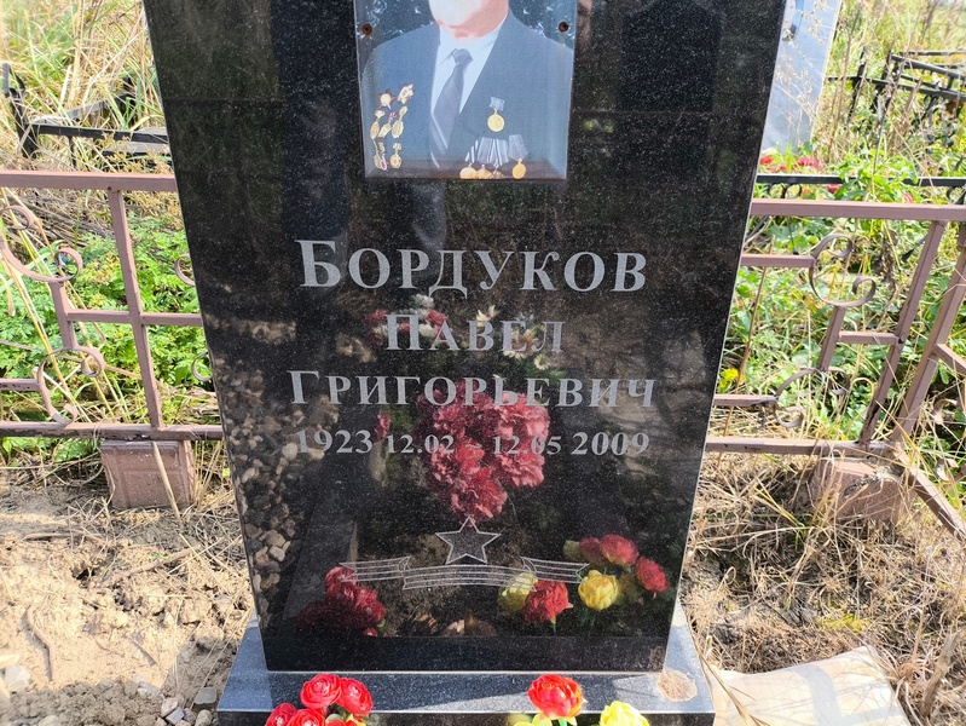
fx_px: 698
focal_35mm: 25
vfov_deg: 54.9
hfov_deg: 69.4
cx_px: 483
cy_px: 363
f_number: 1.7
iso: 50
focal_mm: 4.71
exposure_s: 1/507
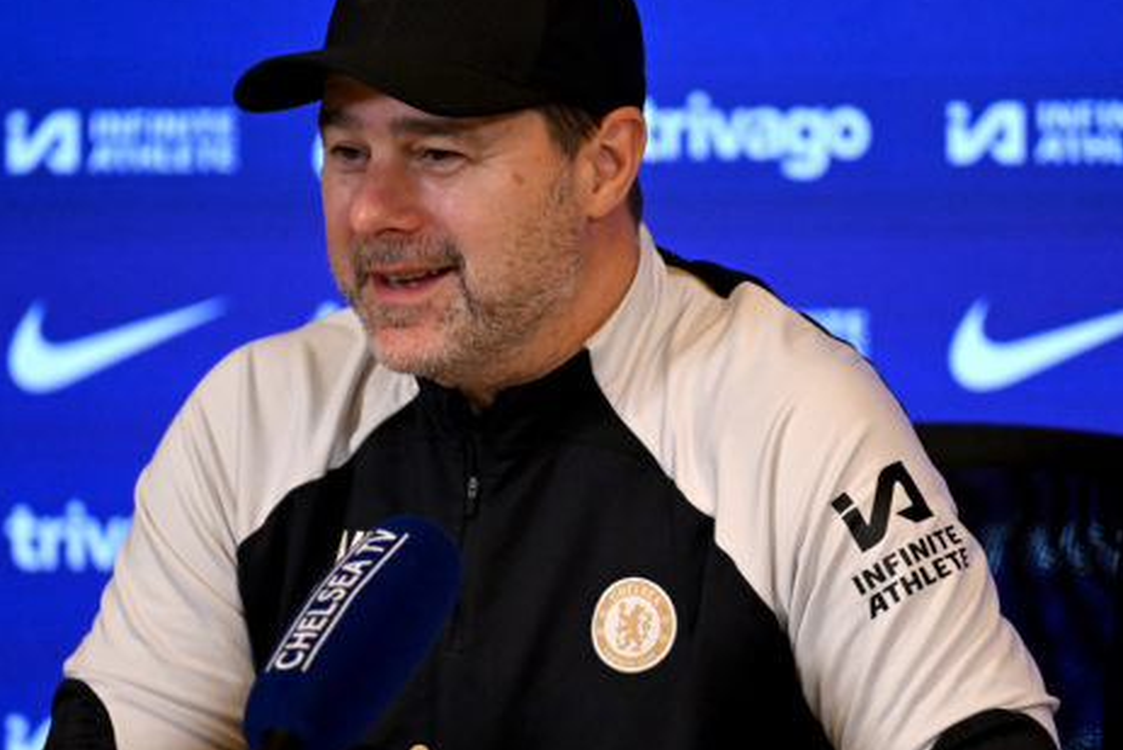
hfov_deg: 6.4
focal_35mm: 324
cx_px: 538
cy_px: 434
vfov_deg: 4.2
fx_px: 10110
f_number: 2.8
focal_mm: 200
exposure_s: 1/500
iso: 2500
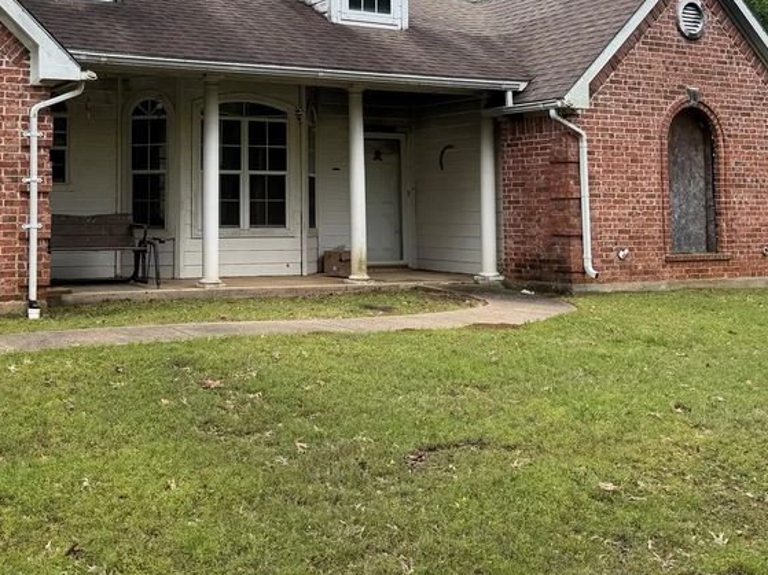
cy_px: 126
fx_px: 976
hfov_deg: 41.6
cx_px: 184
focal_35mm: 44
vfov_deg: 32.1
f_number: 1.78
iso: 80
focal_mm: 6.76
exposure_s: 1/1292
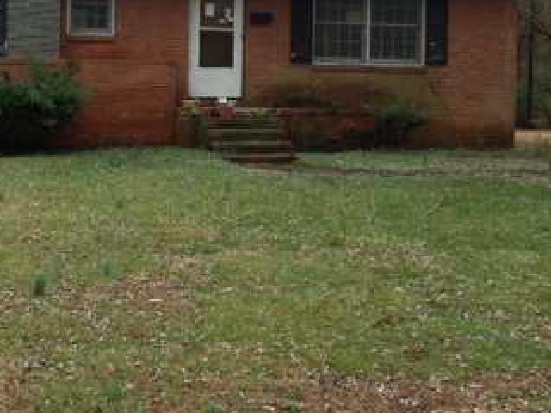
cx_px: 181
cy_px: 93
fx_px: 1051
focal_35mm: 66
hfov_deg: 29.2
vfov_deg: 22.0
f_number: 2.4
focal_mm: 4.13
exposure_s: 1/366
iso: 64
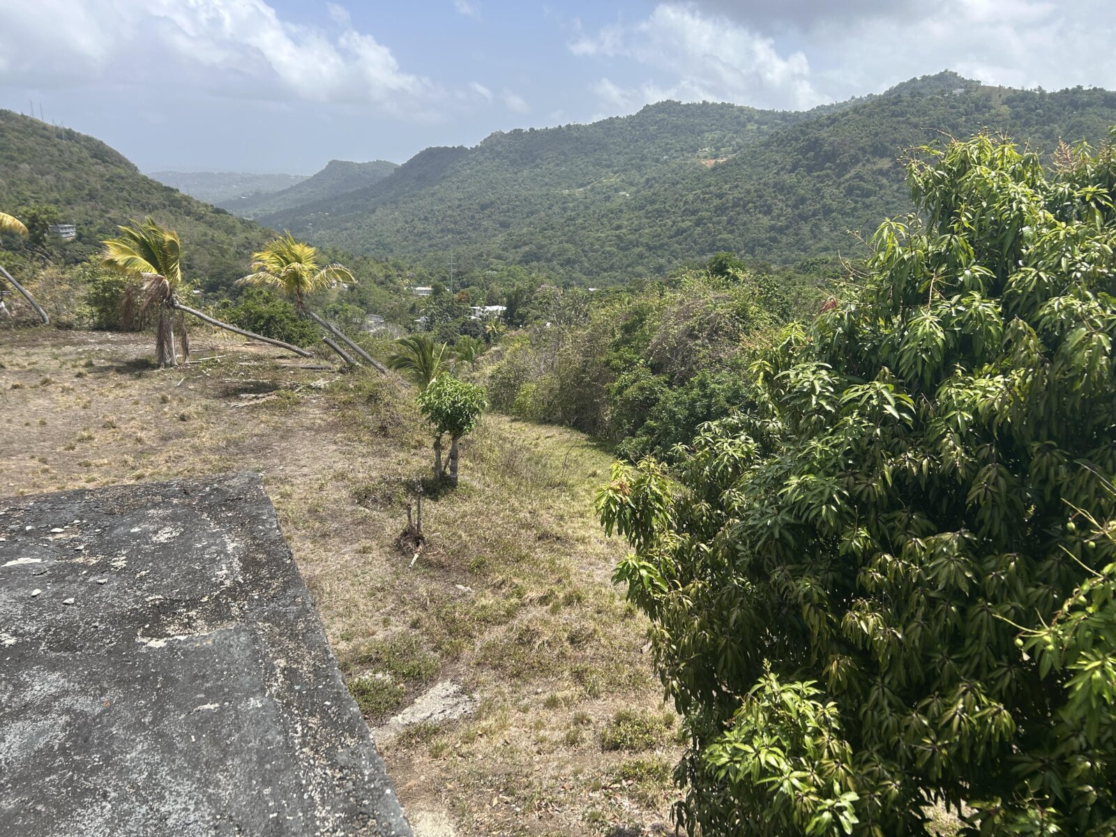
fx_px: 838
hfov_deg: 67.3
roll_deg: -2.3
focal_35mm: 26
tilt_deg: -16.9
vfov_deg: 53.1
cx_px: 558
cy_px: 418
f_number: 1.5
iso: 50
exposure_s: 1/2252
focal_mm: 5.7
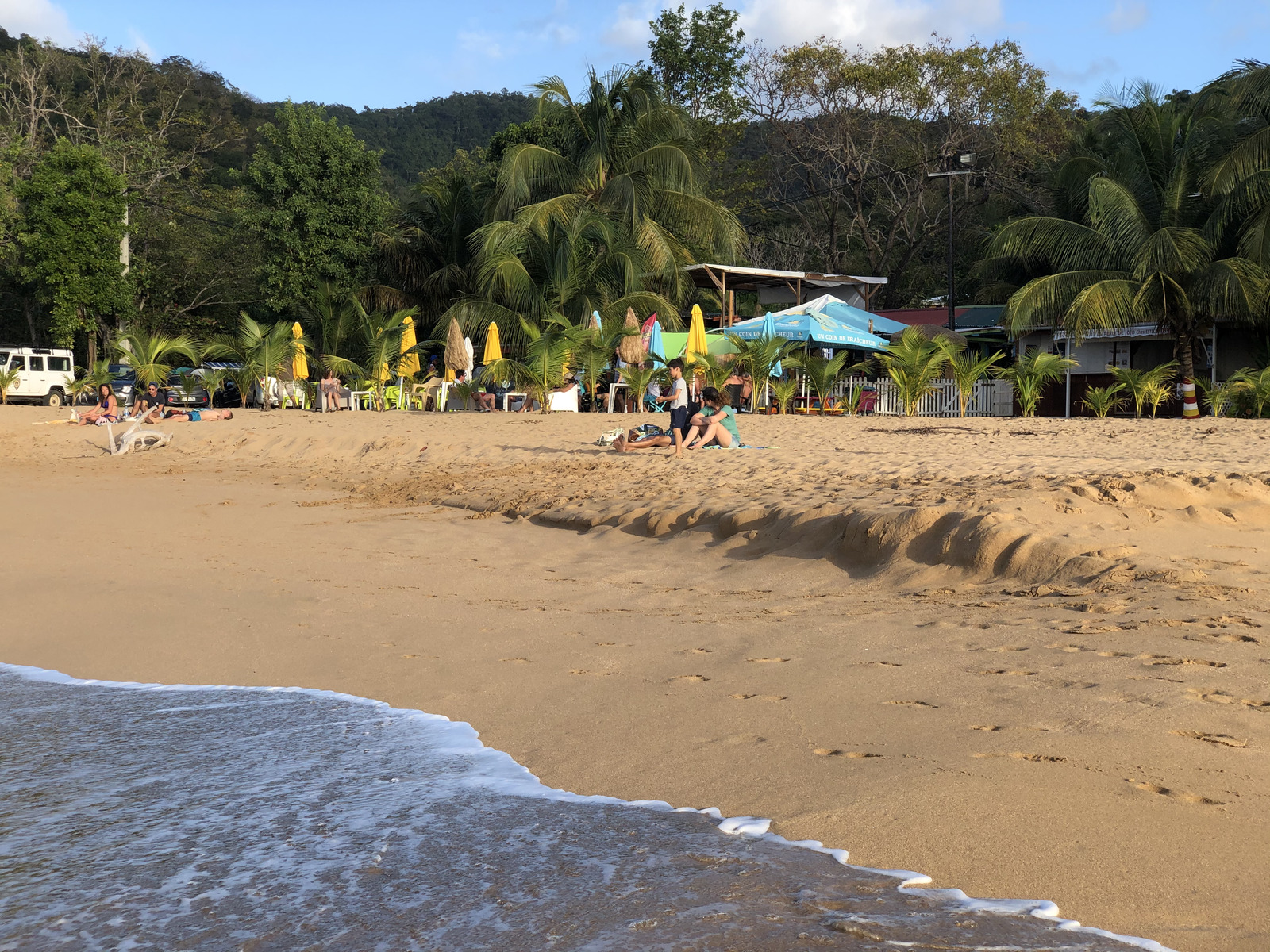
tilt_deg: -1.5
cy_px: 476
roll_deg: -0.3
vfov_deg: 28.0
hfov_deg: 36.8
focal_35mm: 52
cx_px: 635
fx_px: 1908
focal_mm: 6
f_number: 2.4
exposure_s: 1/436
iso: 16
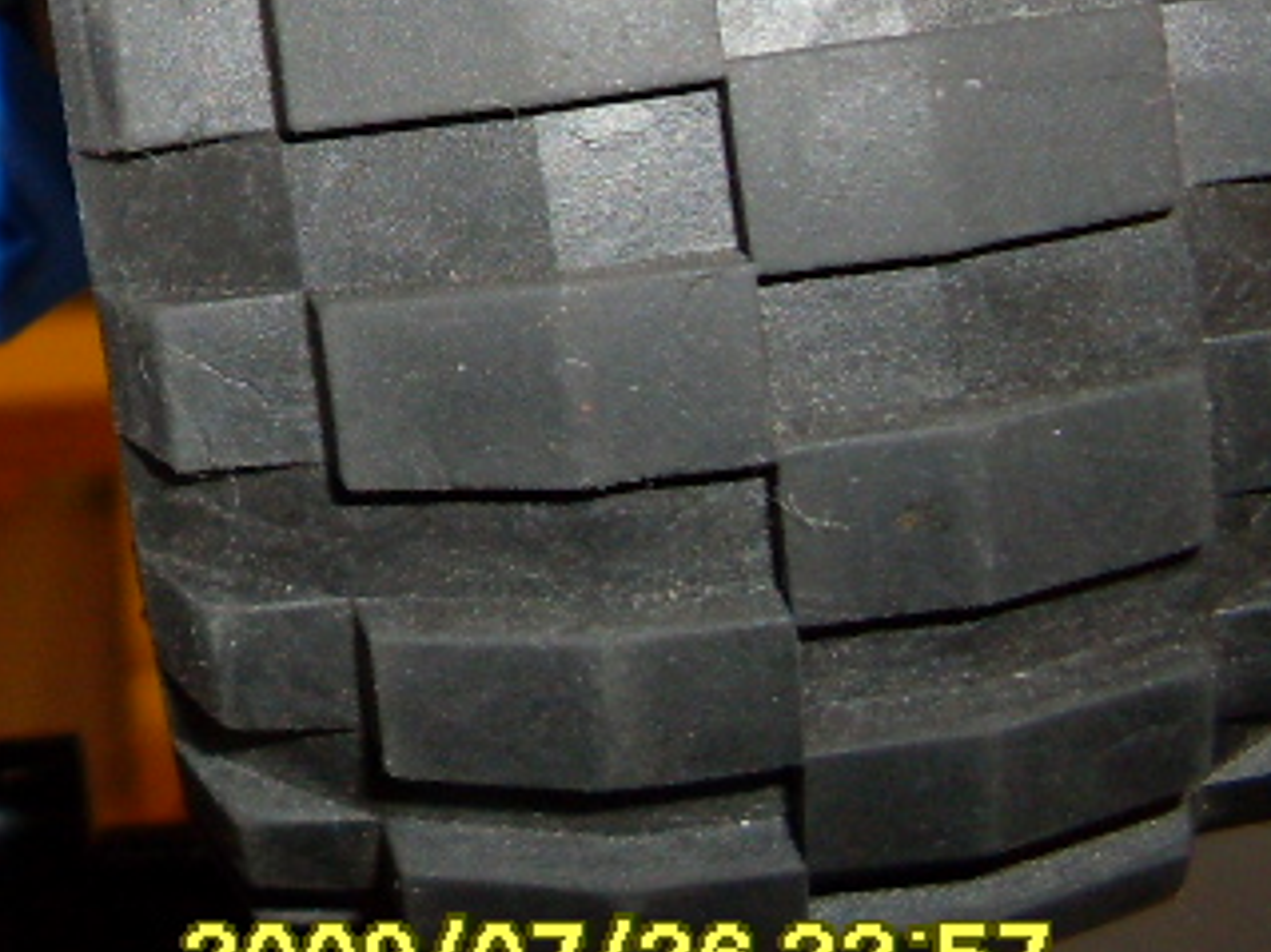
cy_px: -271
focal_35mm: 122
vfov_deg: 11.8
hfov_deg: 14.9
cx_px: -709
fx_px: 4478
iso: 100
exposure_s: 1/45
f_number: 2.8
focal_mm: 6.3
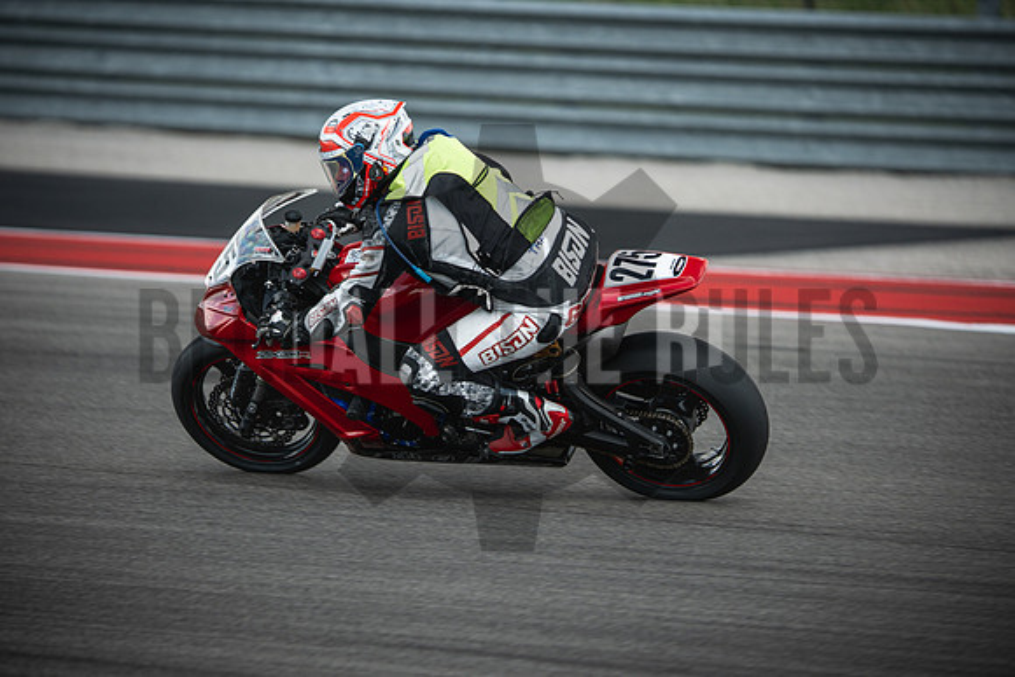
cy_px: 338
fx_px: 8460
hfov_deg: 6.9
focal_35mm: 300
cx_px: 508
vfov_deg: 4.6
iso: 320
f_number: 2
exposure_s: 1/1600
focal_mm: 200
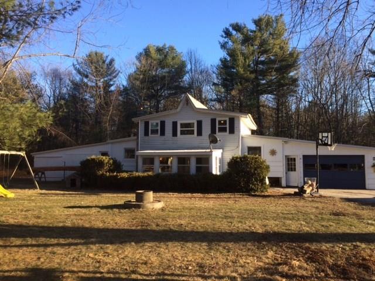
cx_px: 188
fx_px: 314
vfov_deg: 48.2
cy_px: 140
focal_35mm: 29
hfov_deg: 61.7
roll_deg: +2.0
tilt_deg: +3.6
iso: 32
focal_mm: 4.15
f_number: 2.2
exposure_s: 1/570
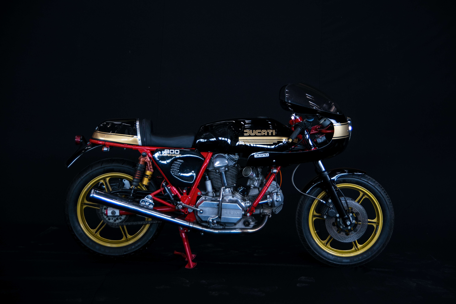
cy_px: 152
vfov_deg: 22.6
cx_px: 228
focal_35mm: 60
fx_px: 760
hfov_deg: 33.4
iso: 160
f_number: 3.2
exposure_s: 1/20
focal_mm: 40
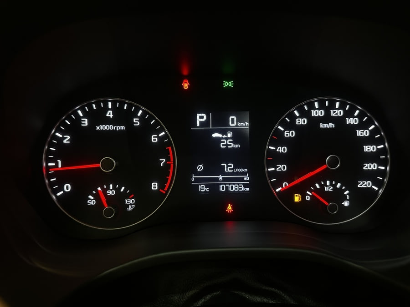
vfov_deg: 56.8
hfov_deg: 71.6
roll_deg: -0.6
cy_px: 154
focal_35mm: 24
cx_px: 205
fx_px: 284
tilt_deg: -20.7
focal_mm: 6.86
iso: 400
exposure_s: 1/50
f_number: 1.78
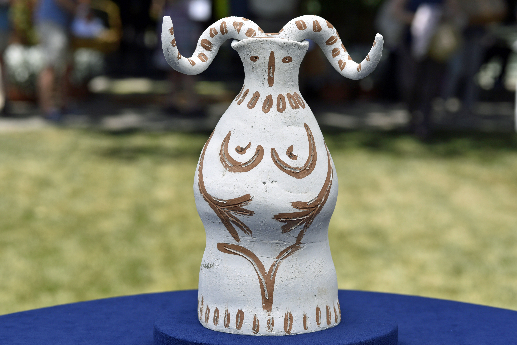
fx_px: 1508
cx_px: 258
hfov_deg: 19.4
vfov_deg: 13.1
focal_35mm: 105
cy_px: 172
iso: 200
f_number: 7.1
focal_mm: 105
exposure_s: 1/800
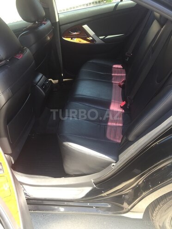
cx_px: 86
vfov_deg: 61.7
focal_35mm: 29
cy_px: 114
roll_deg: +11.9
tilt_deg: -36.2
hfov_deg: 48.2
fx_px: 192
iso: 32
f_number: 2.2
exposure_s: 1/100
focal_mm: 4.15
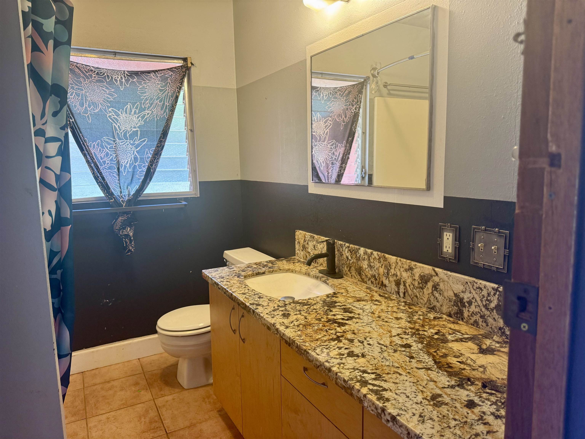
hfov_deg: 71.6
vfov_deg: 56.8
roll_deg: +1.6
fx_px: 406
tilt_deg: -8.0
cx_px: 292
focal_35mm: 24
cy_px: 220
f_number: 1.78
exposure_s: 1/60
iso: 160
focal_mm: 6.76
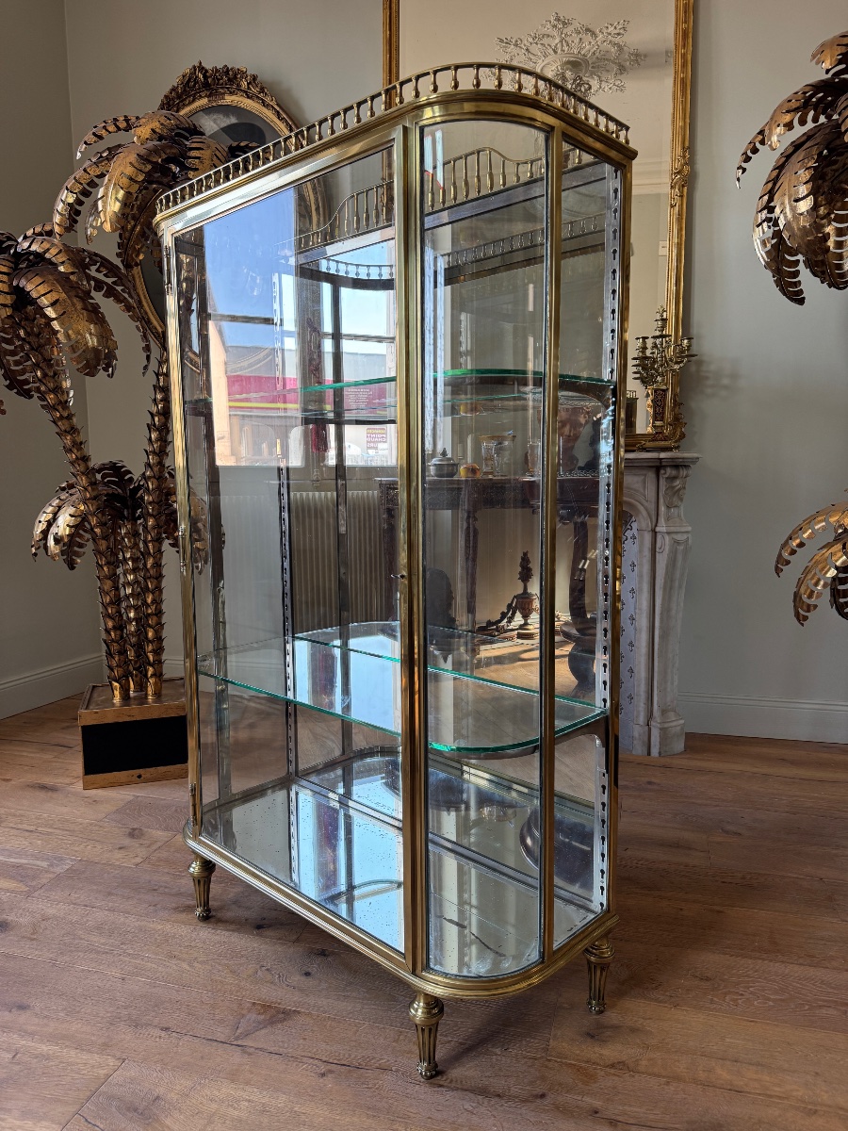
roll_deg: -0.1
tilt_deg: -7.3
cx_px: 424
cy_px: 566
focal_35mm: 24
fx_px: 784
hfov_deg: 56.8
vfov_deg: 71.6
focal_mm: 6.76
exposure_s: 1/121
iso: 160
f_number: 1.78
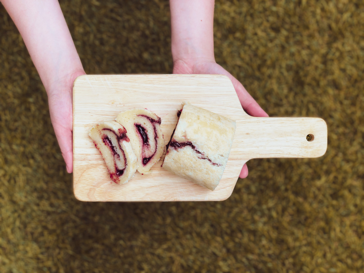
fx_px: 547
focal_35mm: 52
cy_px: 136
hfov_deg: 36.8
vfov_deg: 28.0
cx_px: 182
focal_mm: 6
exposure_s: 1/120
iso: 16
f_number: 2.4
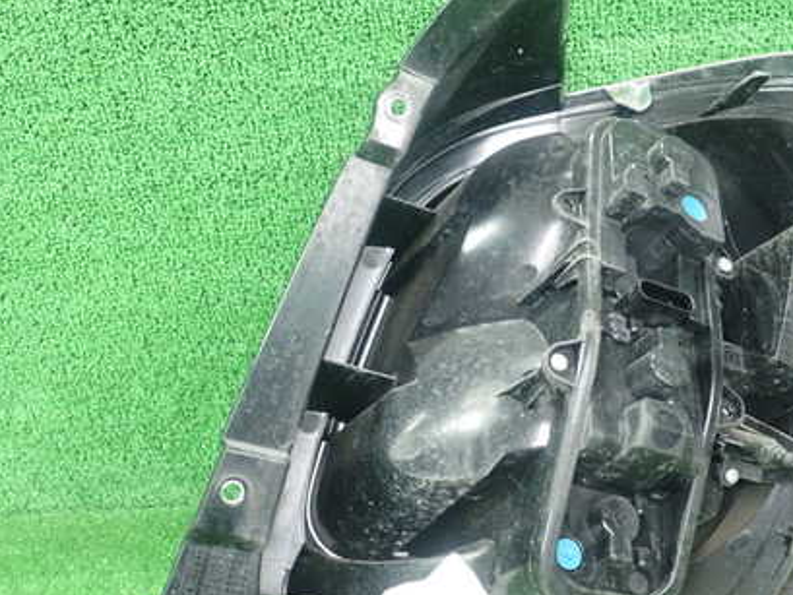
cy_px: 341
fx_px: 1008
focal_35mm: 44
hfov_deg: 42.8
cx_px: 469
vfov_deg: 32.8
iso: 800
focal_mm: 5.5
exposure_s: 1/125
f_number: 2.3
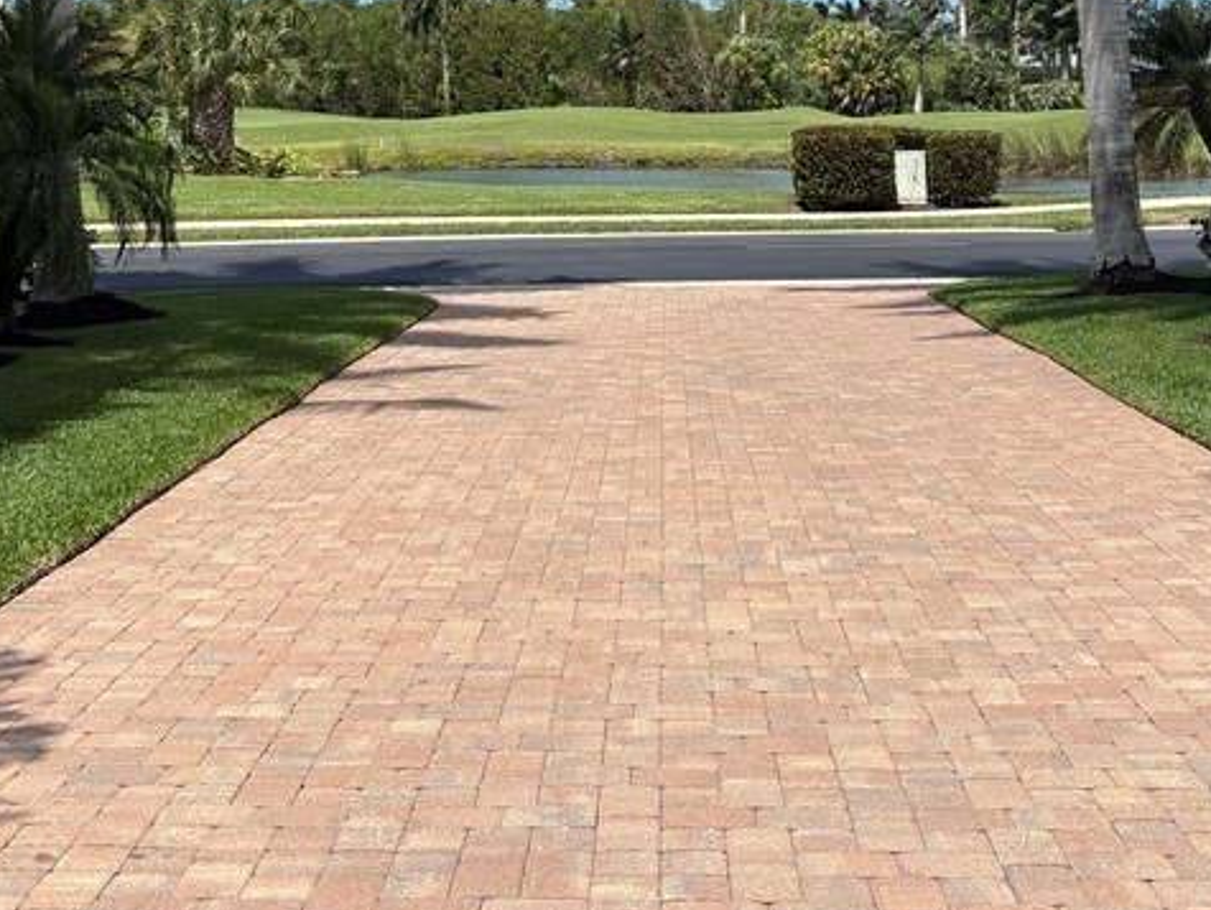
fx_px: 1961
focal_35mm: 56
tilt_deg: +4.0
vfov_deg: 25.0
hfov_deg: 34.3
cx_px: 584
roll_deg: +0.4
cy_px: 10
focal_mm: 5.96
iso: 50
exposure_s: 1/4329
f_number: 1.6
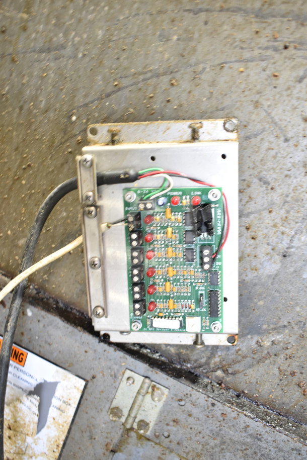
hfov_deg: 36.9
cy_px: 230
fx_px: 460
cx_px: 154
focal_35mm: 36
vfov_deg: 53.1
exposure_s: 1/40
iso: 720
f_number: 3.8
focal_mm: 24
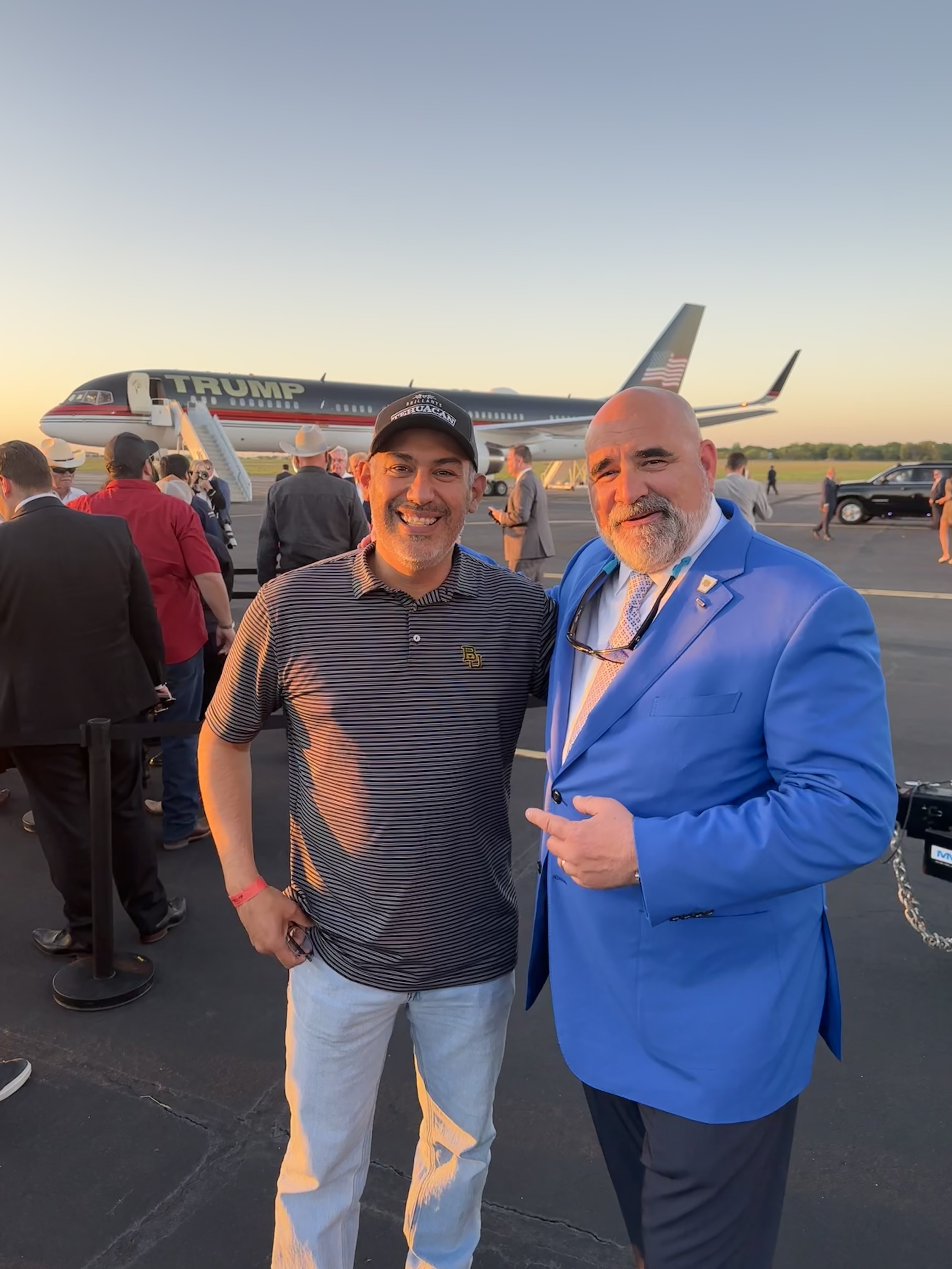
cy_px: 634
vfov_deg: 71.6
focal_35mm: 24
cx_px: 476
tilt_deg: -11.8
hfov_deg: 56.8
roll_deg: +0.7
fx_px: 880
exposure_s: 1/294
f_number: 1.78
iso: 80
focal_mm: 6.86
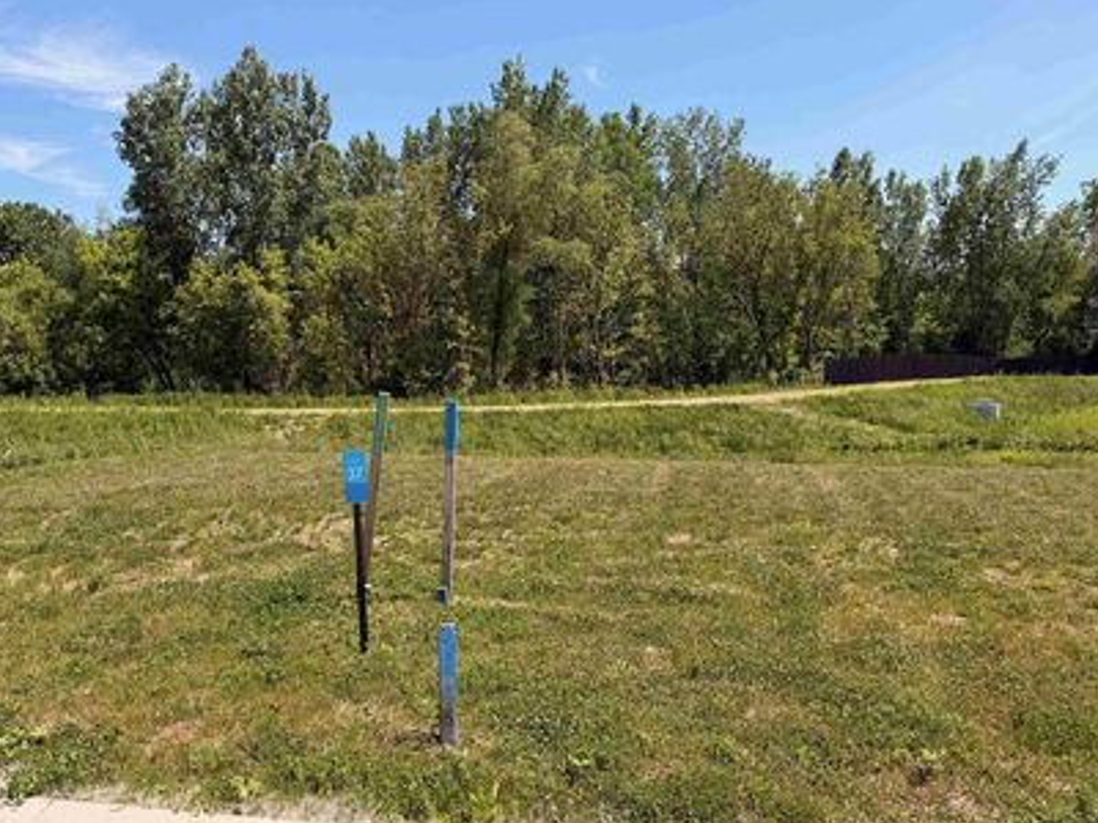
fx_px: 952
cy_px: 446
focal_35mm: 30
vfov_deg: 46.8
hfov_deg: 59.3
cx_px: 423
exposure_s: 1/3953
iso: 80
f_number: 1.78
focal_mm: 6.76
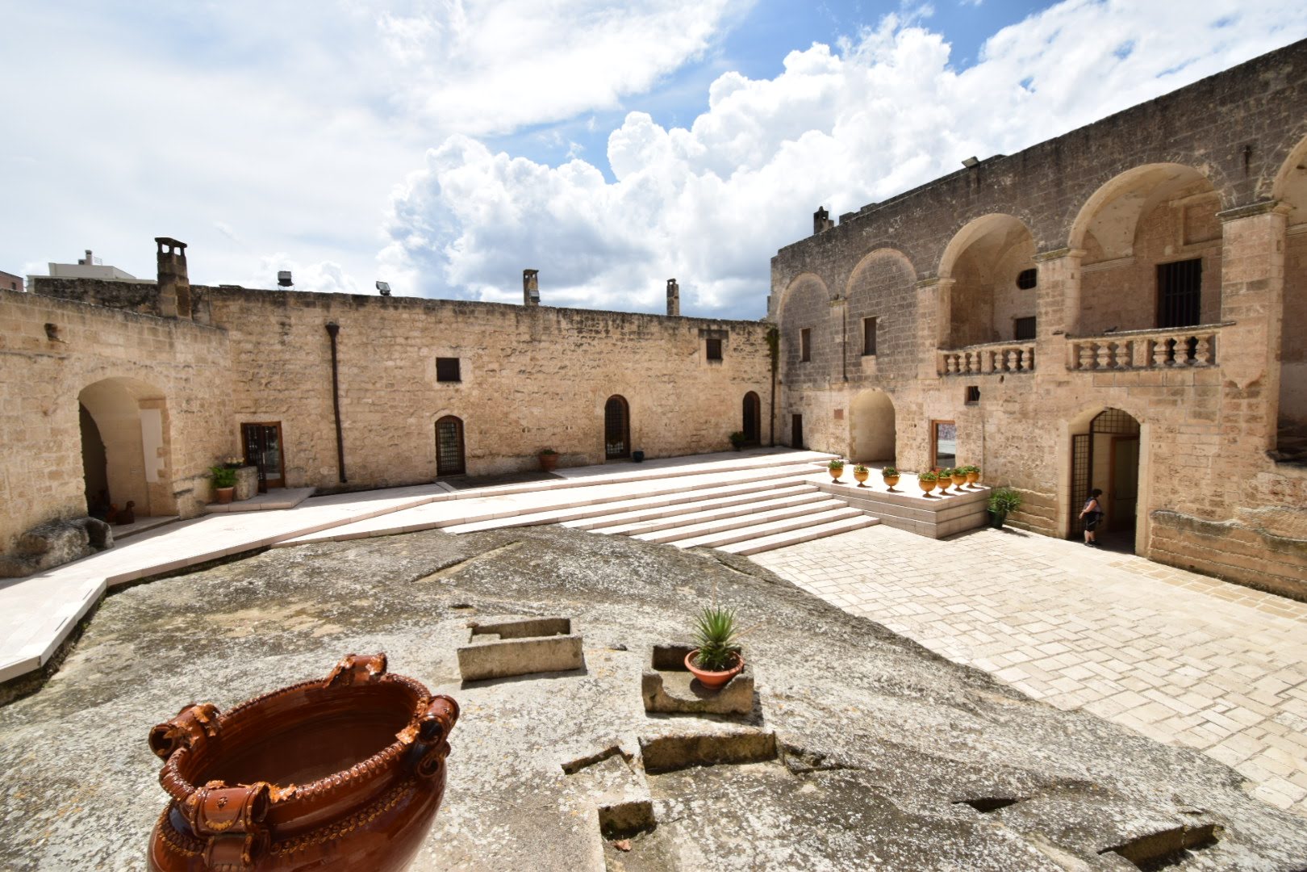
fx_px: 545
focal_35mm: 15
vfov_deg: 77.3
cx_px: 654
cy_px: 436
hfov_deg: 100.4
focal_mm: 10
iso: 100
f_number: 14
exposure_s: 1/125
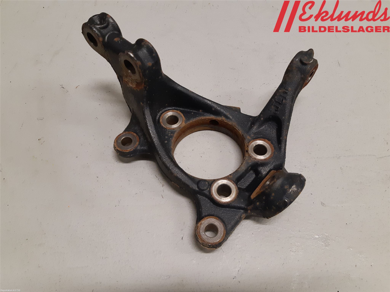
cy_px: 146
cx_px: 195
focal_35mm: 26
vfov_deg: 53.1
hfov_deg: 67.3
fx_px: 293
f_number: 1.7
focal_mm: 3.93
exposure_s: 1/50
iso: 160
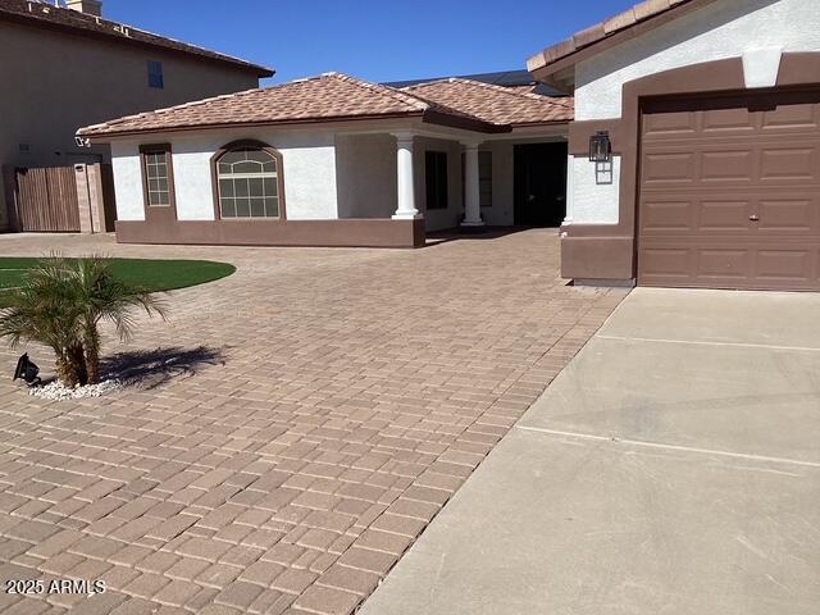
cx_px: 410
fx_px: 734
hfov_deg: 58.4
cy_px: 308
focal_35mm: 31
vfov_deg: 45.4
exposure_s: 1/2398
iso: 25
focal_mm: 3.3
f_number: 2.4
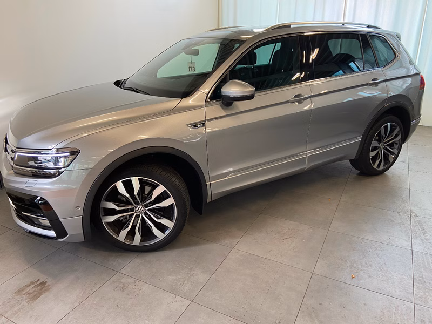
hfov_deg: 67.3
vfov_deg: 53.1
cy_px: 162
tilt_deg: -19.8
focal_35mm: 26
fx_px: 324
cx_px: 216
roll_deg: +1.1
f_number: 1.8
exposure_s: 1/50
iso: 100
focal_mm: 4.25
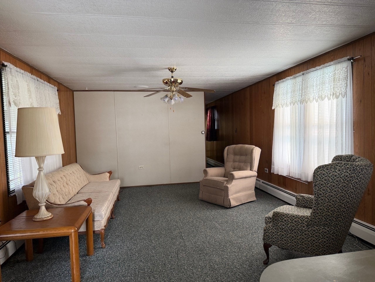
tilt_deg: -2.8
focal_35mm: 24
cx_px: 188
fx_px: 260
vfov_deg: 56.8
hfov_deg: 71.6
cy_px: 141
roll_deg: +2.2
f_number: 1.78
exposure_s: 1/120
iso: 320
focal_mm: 6.76
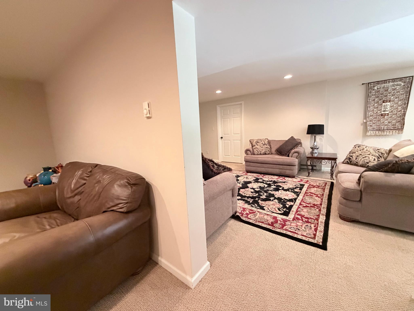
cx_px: 207
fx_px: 167
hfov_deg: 102.1
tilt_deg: -8.8
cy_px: 156
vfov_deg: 85.7
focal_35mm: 14
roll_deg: +2.9
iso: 800
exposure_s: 1/60
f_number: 2.2
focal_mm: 2.22
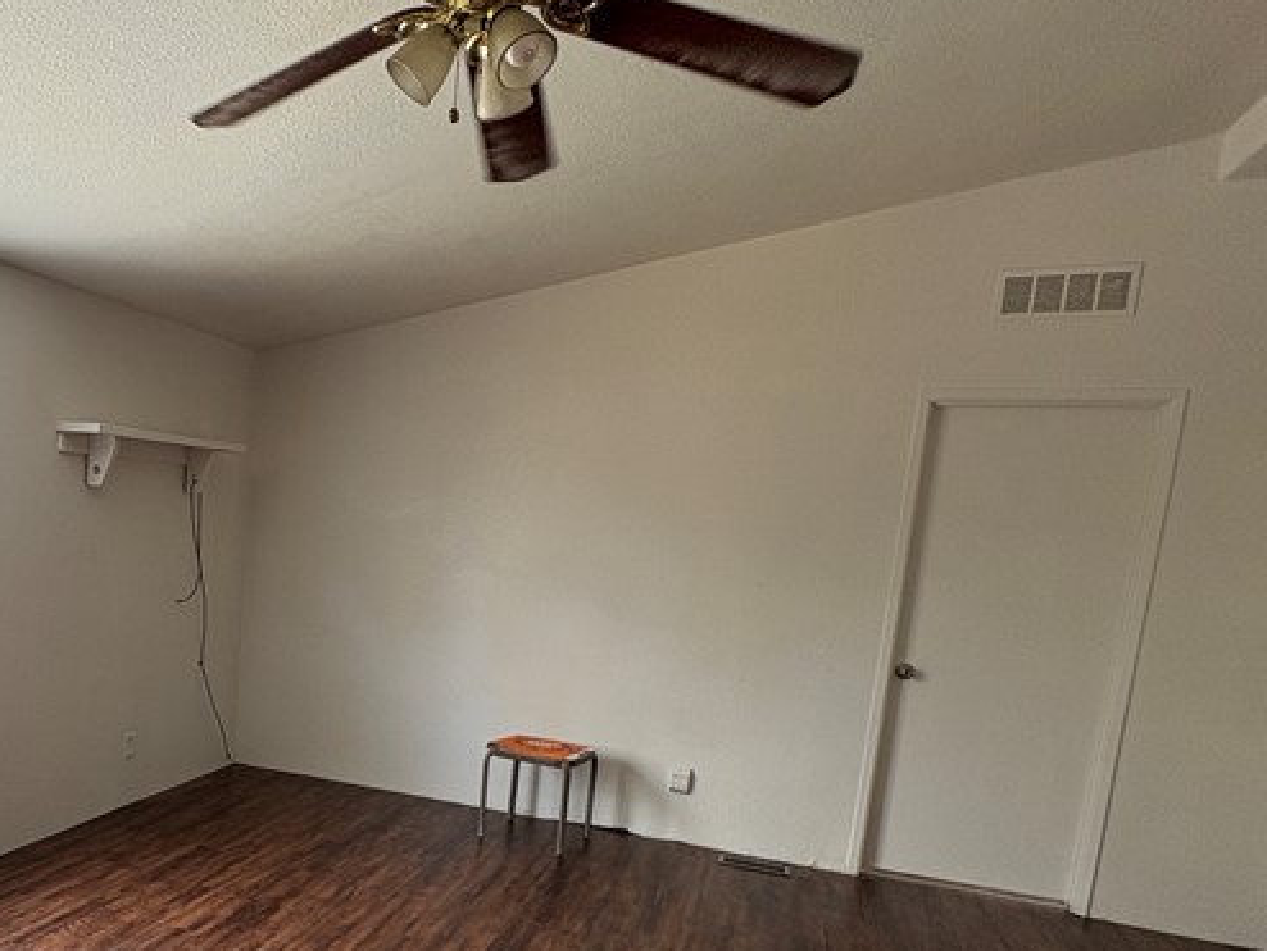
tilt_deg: -9.5
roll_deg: -3.0
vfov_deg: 47.0
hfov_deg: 56.8
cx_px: 241
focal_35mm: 29
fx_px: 1062
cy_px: 679
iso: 80
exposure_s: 1/139
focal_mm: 2.22
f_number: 2.2
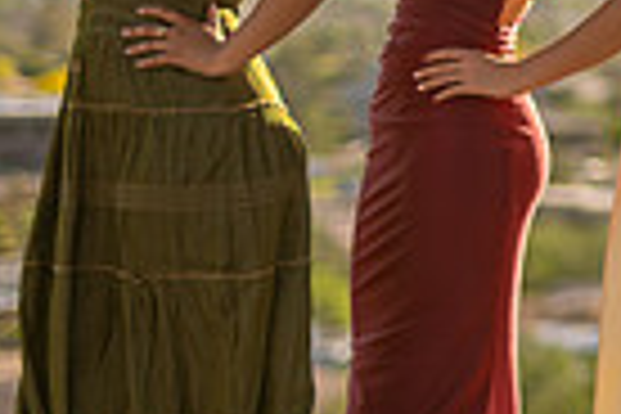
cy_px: -54
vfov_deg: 5.8
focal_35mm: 236
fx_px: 4071
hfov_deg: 8.2
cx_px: 1335
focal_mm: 50
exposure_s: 1/2000
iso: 100
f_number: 1.4
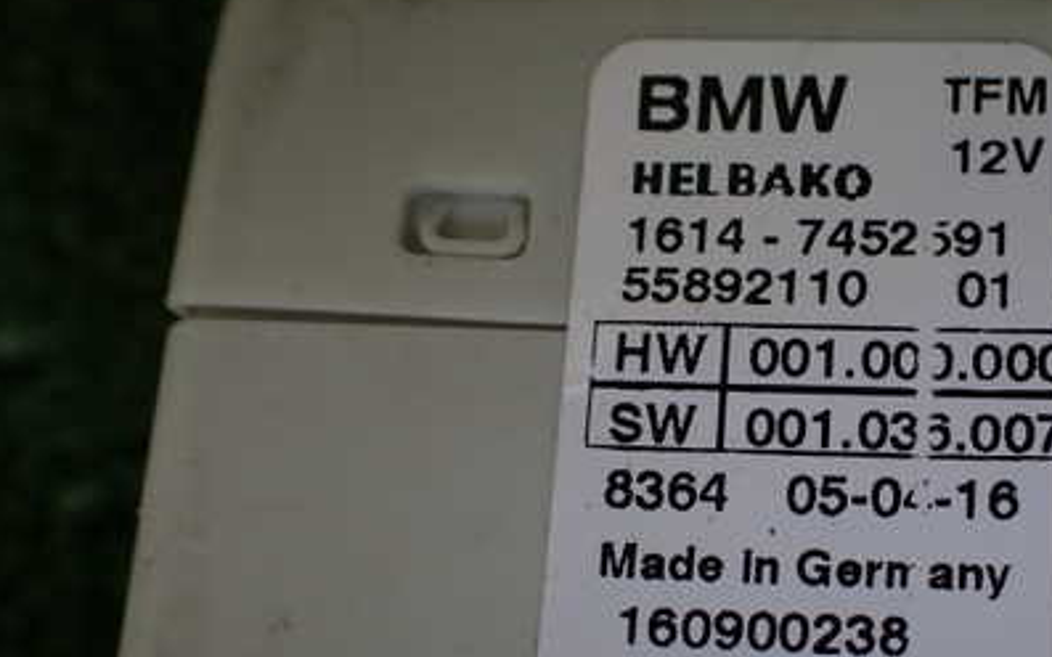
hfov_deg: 40.7
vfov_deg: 26.6
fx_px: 1376
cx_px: 782
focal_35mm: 48
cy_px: 472
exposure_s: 1/160
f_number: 2.3
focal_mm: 5.4
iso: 100
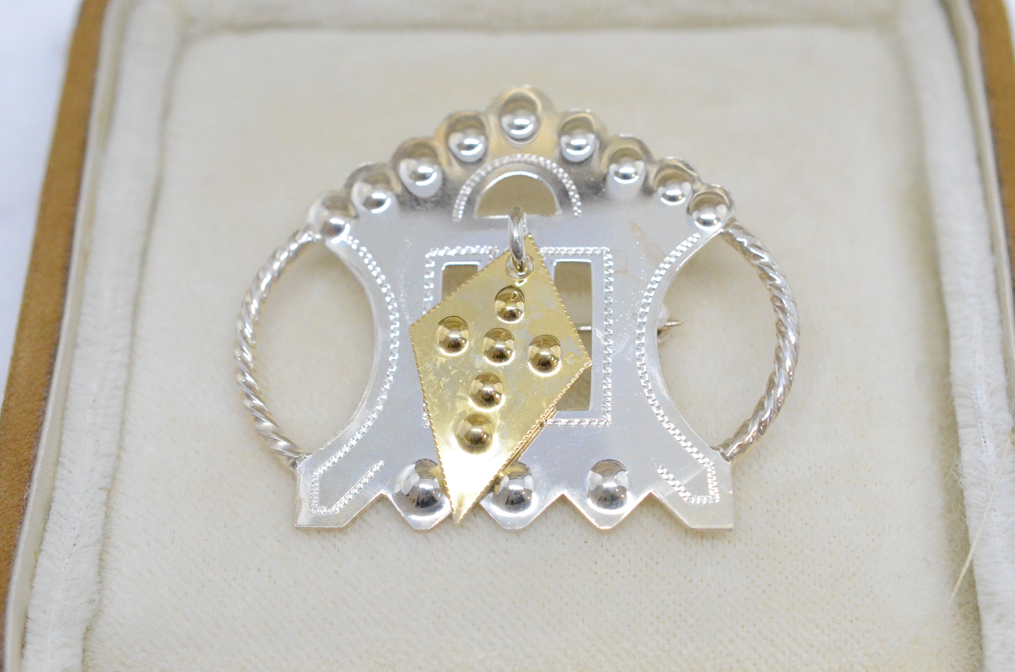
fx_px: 1688
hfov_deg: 33.5
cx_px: 508
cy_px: 336
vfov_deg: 22.5
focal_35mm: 60
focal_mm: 40
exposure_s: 1/1250
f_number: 8
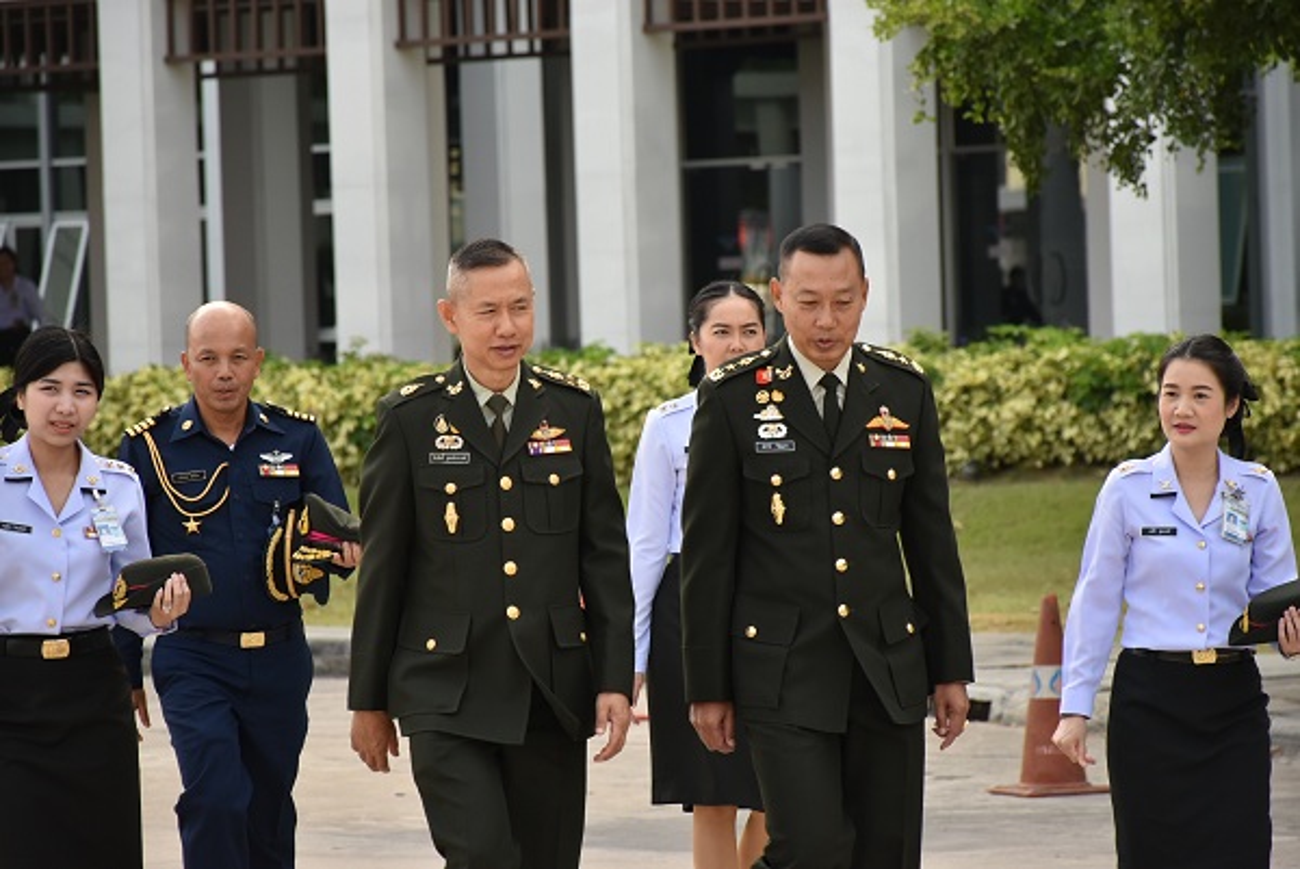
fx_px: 7589
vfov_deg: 6.6
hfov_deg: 9.8
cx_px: 650
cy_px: 434
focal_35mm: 210
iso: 400
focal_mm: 140
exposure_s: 1/400
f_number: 5.6
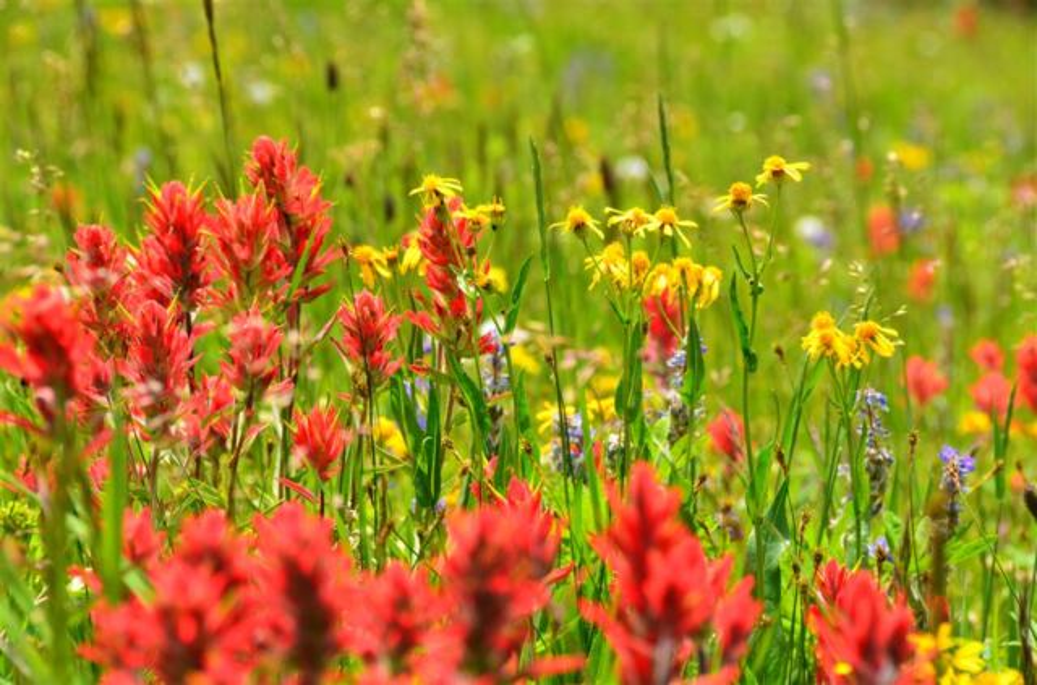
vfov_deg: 4.6
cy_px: 342
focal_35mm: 300
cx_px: 518
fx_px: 8618
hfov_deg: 6.9
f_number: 11
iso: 125
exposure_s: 1/125
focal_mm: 200
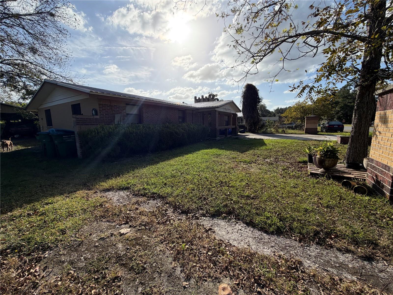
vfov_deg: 85.7
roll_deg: +1.3
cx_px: 196
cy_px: 148
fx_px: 159
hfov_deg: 102.1
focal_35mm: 14
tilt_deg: -7.5
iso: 25
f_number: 2.2
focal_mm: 2.22
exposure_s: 1/1259
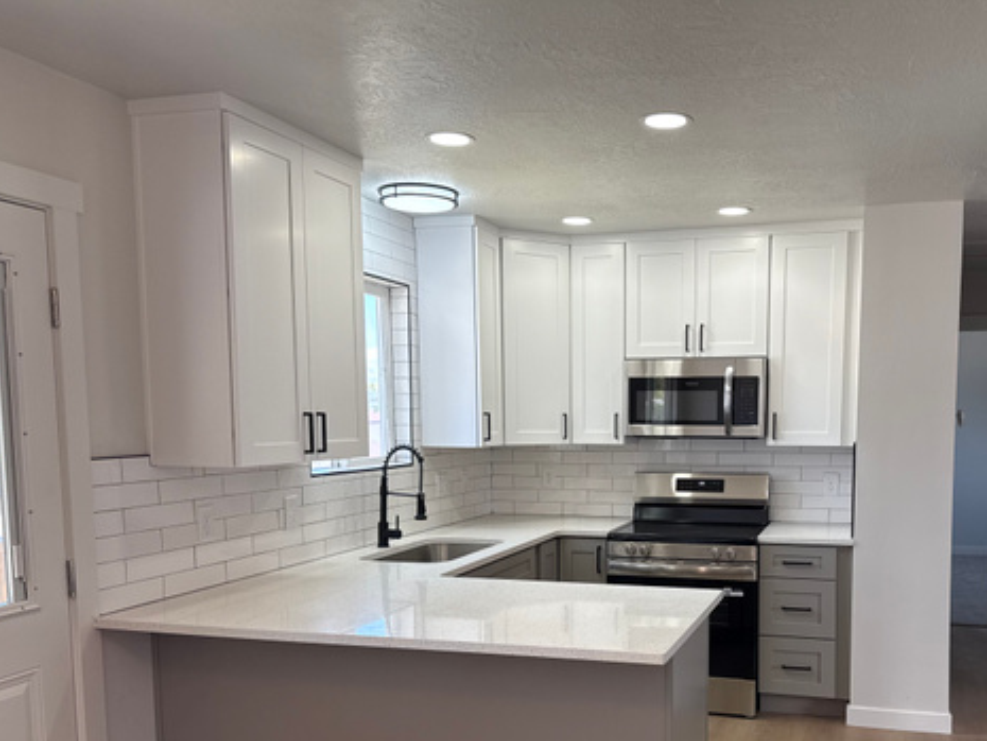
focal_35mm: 33
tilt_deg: -5.4
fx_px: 941
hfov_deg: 54.5
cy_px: 505
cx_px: 635
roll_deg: -0.2
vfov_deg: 42.3
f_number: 1.78
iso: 100
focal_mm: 6.76
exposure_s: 1/247
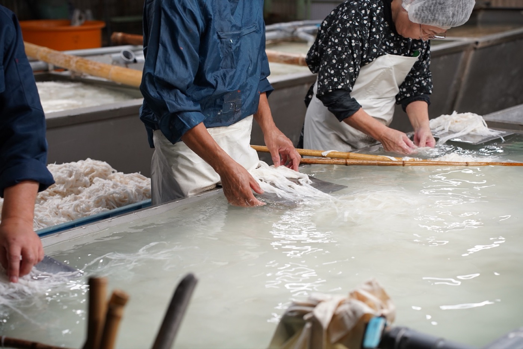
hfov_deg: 30.5
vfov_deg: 20.6
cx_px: 262
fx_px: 959
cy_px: 174
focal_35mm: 66
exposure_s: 1/200
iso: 1000
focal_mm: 66
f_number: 4
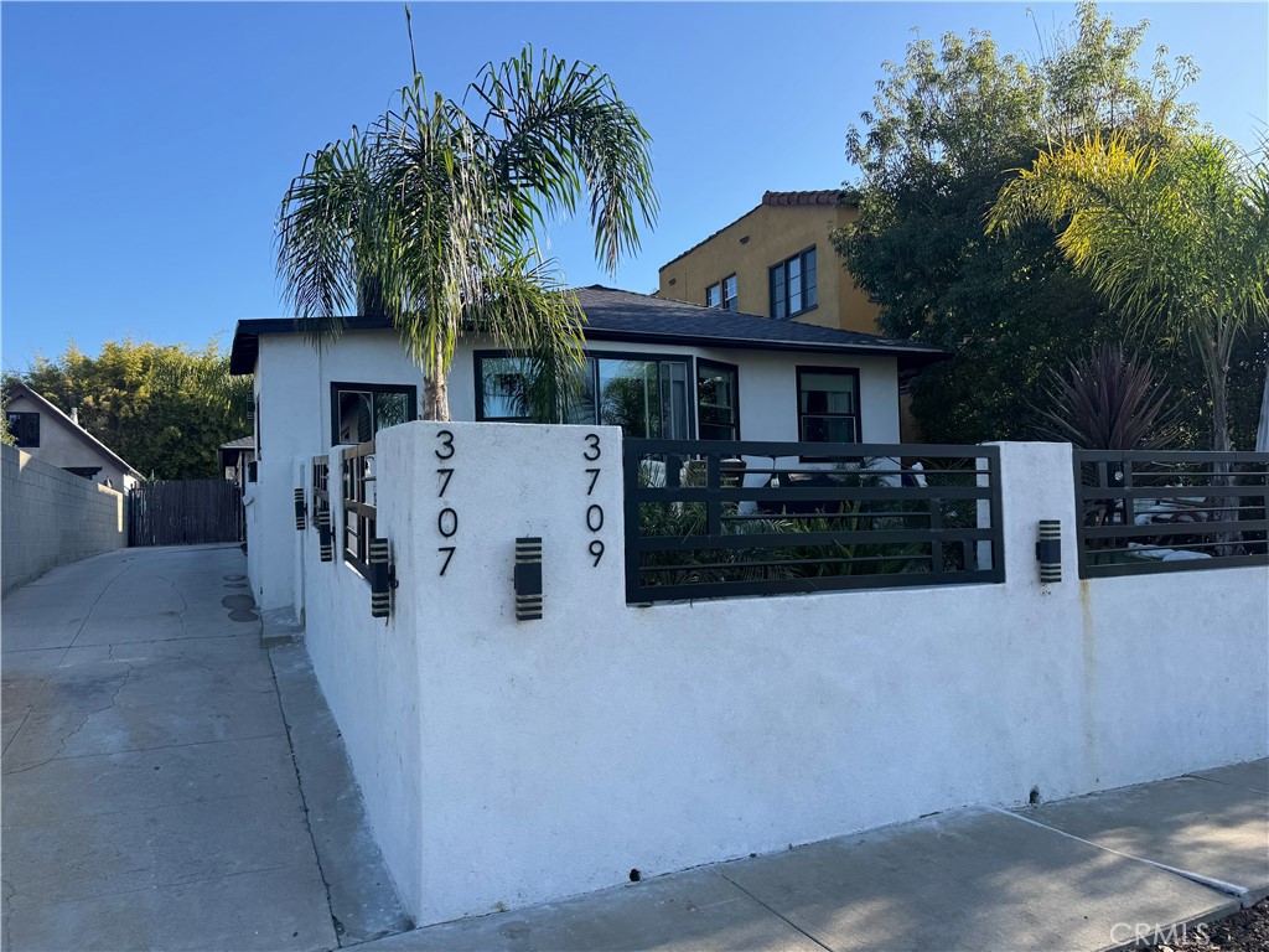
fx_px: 880
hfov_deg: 71.6
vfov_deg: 56.8
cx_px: 634
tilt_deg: +3.7
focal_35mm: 24
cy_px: 476
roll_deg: +2.8
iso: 80
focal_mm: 6.76
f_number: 1.78
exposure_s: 1/1818
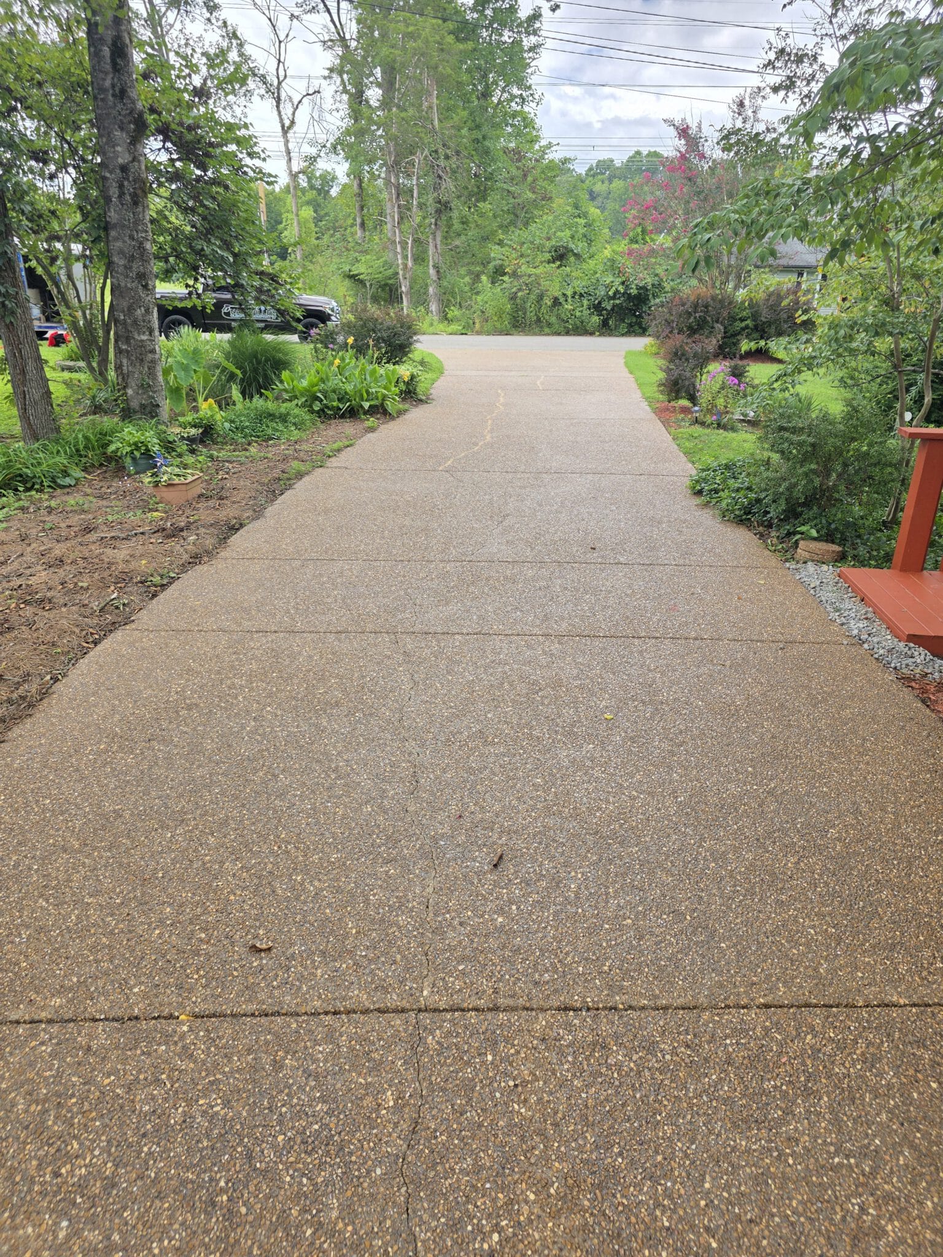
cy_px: 628
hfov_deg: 58.9
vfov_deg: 73.9
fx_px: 835
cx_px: 472
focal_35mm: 23
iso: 32
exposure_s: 1/359
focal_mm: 6.3
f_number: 1.7
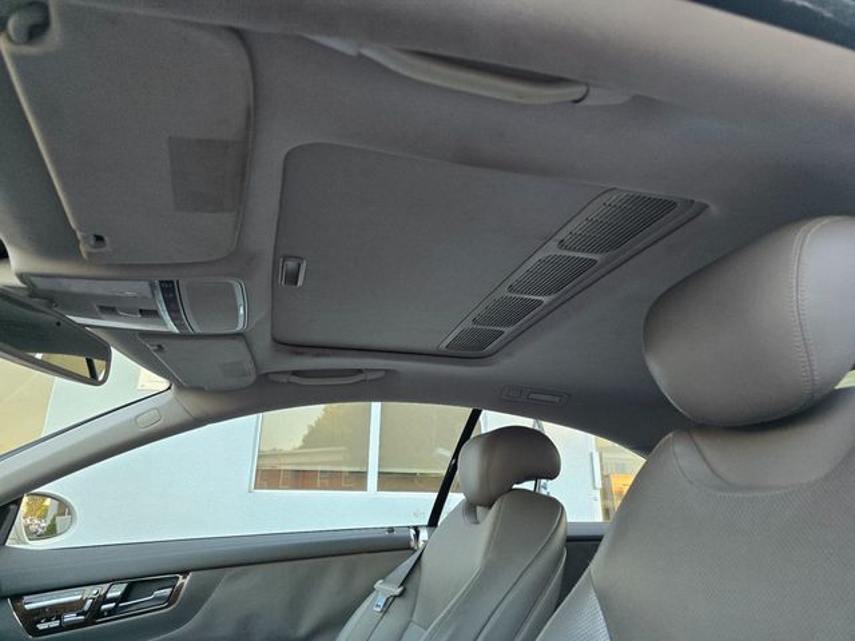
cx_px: 428
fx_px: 568
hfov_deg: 73.9
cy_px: 320
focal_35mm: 23
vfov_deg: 58.9
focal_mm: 6.3
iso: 200
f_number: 1.7
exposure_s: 1/180
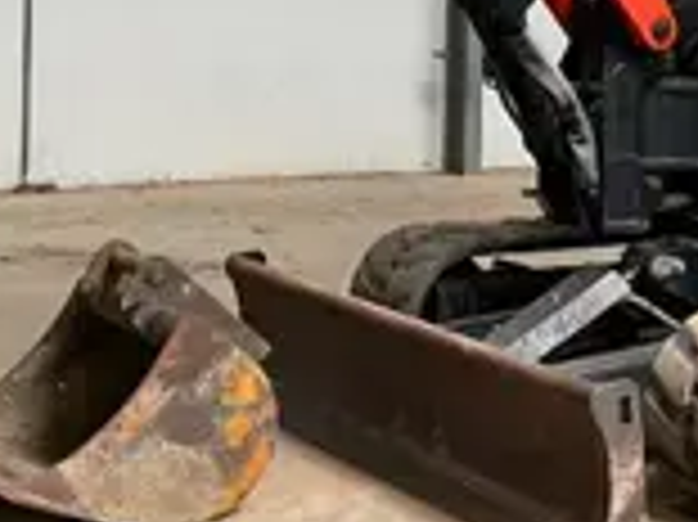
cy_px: -27
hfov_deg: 21.8
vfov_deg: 16.0
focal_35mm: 90
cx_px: 320
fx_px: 1813
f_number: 1.8
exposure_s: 1/70
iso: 64
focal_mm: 3
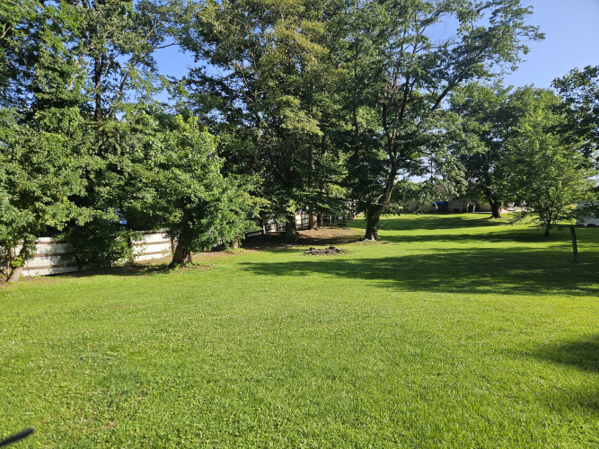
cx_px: 300
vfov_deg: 58.9
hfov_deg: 73.9
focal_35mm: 23
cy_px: 224
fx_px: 398
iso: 25
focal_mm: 5.4
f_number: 1.8
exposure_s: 1/902
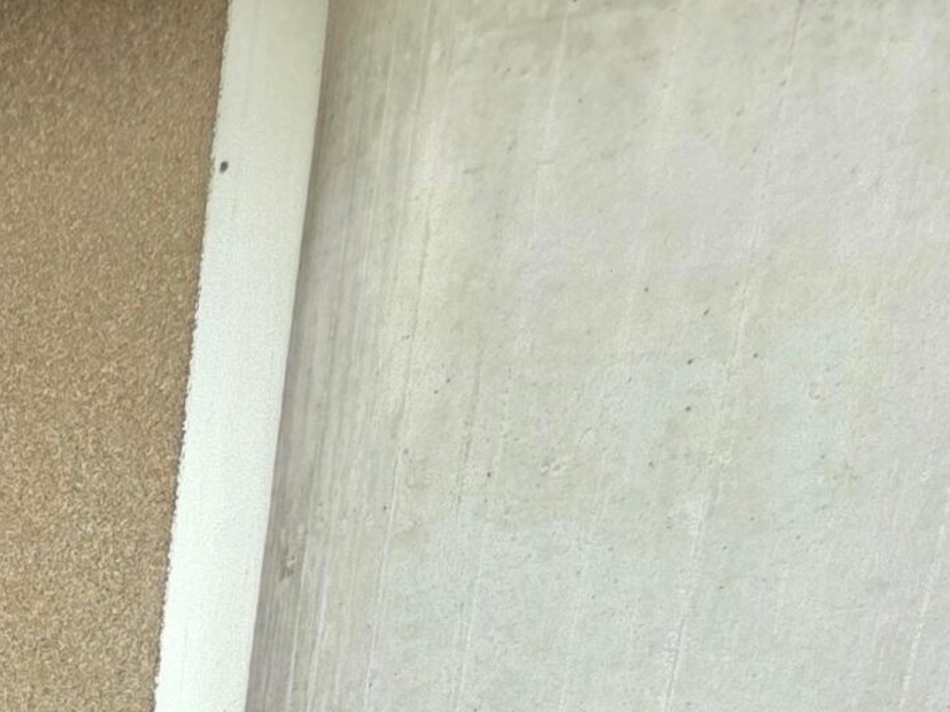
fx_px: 1290
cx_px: -207
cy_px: 1163
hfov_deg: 32.8
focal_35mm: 47
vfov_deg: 22.8
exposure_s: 1/60
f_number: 1.9
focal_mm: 2.2
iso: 640
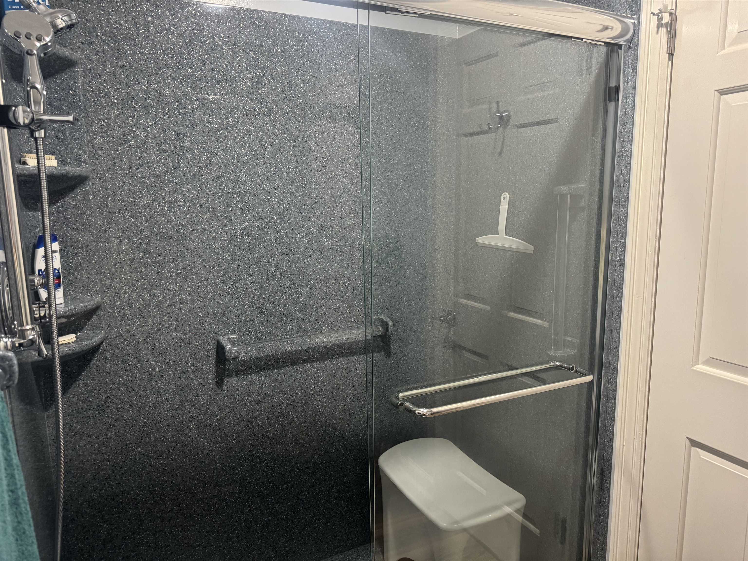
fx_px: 519
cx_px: 374
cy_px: 280
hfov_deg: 71.6
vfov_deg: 56.8
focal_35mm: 24
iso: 320
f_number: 1.78
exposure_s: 1/60
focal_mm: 6.76
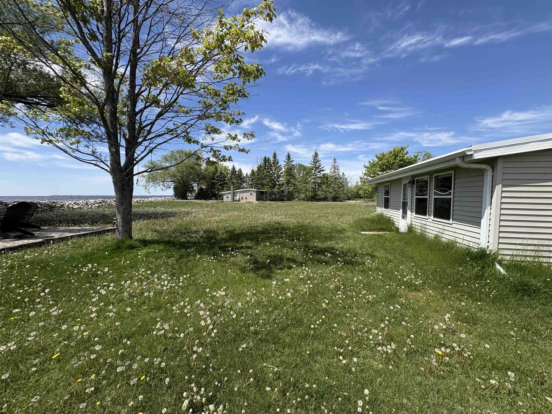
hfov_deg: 102.1
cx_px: 276
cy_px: 207
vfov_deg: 85.7
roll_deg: +0.4
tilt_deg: -2.5
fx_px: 223
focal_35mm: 14
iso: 50
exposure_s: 1/1600
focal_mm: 2.22
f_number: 2.2
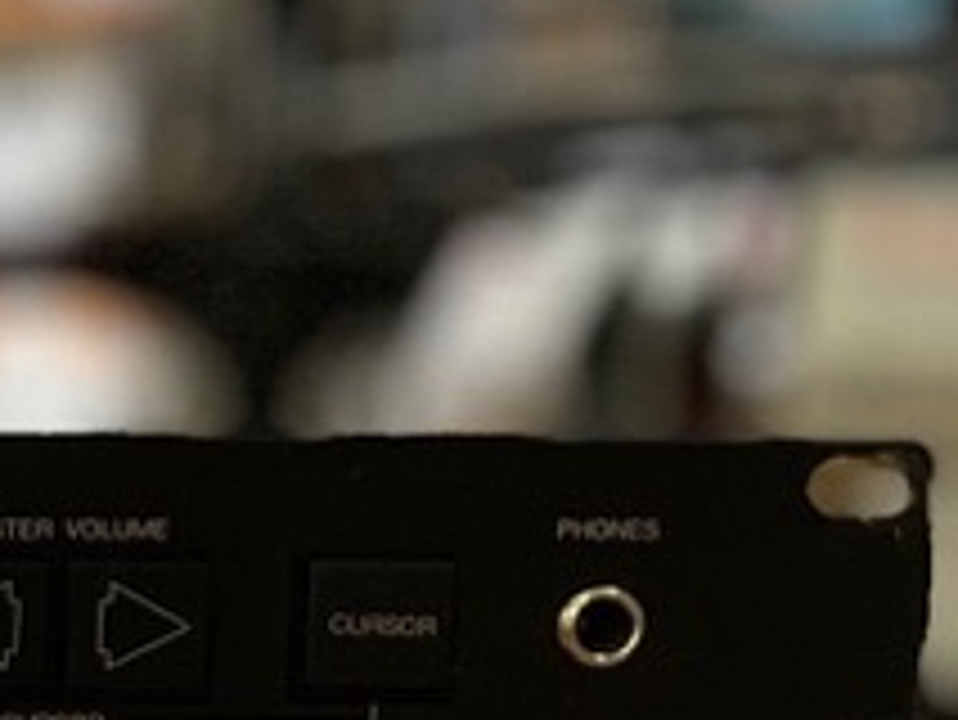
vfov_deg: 12.0
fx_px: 3378
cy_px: 774
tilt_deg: -4.7
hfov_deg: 13.0
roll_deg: -1.4
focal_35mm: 122
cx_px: -1219
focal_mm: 4.2
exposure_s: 1/60
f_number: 1.6
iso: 500
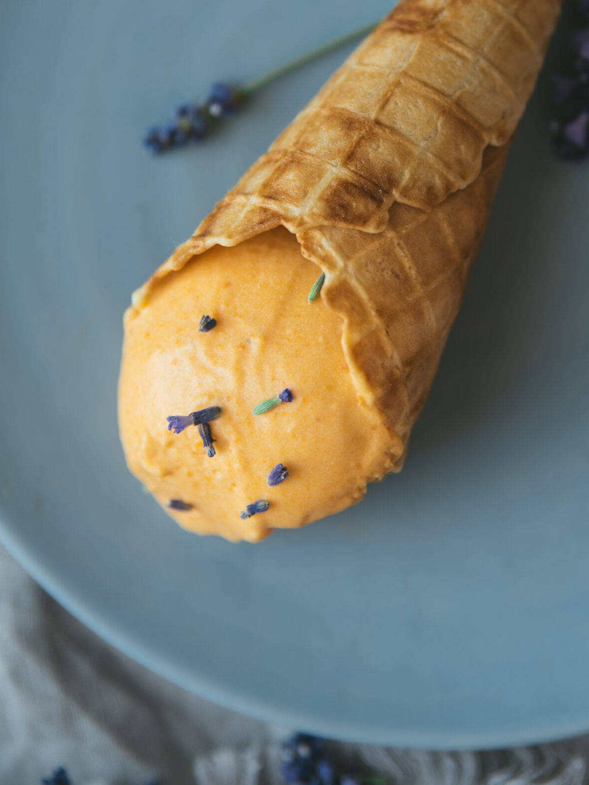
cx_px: 366
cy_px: 206
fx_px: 2473
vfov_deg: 17.9
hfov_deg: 13.6
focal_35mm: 109
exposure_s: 1/50
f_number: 2.8
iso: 100
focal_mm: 70
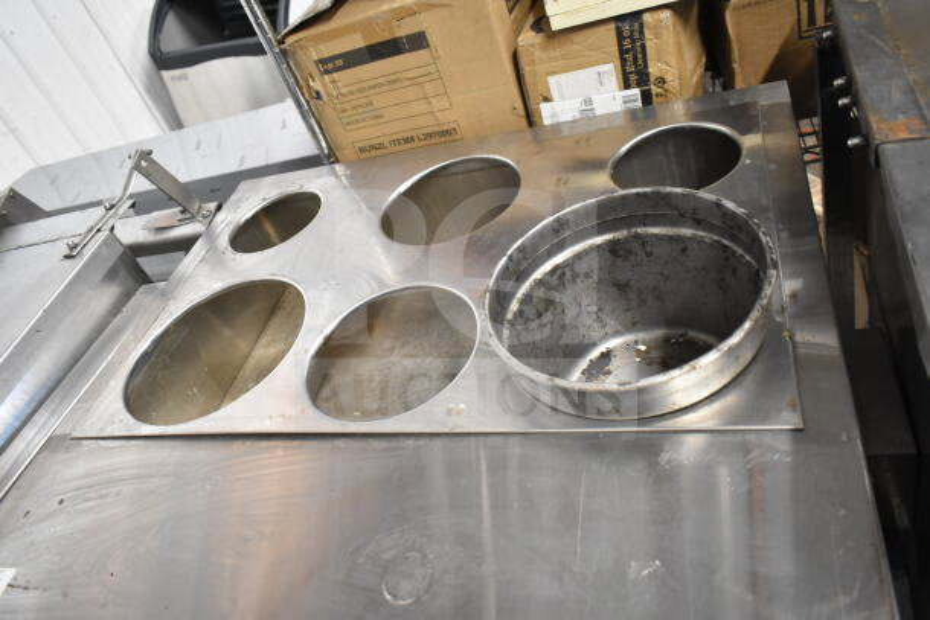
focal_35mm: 27
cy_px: 310
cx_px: 465
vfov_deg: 48.0
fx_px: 698
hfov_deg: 67.4
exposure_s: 1/30
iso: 2200
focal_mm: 18
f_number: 3.5
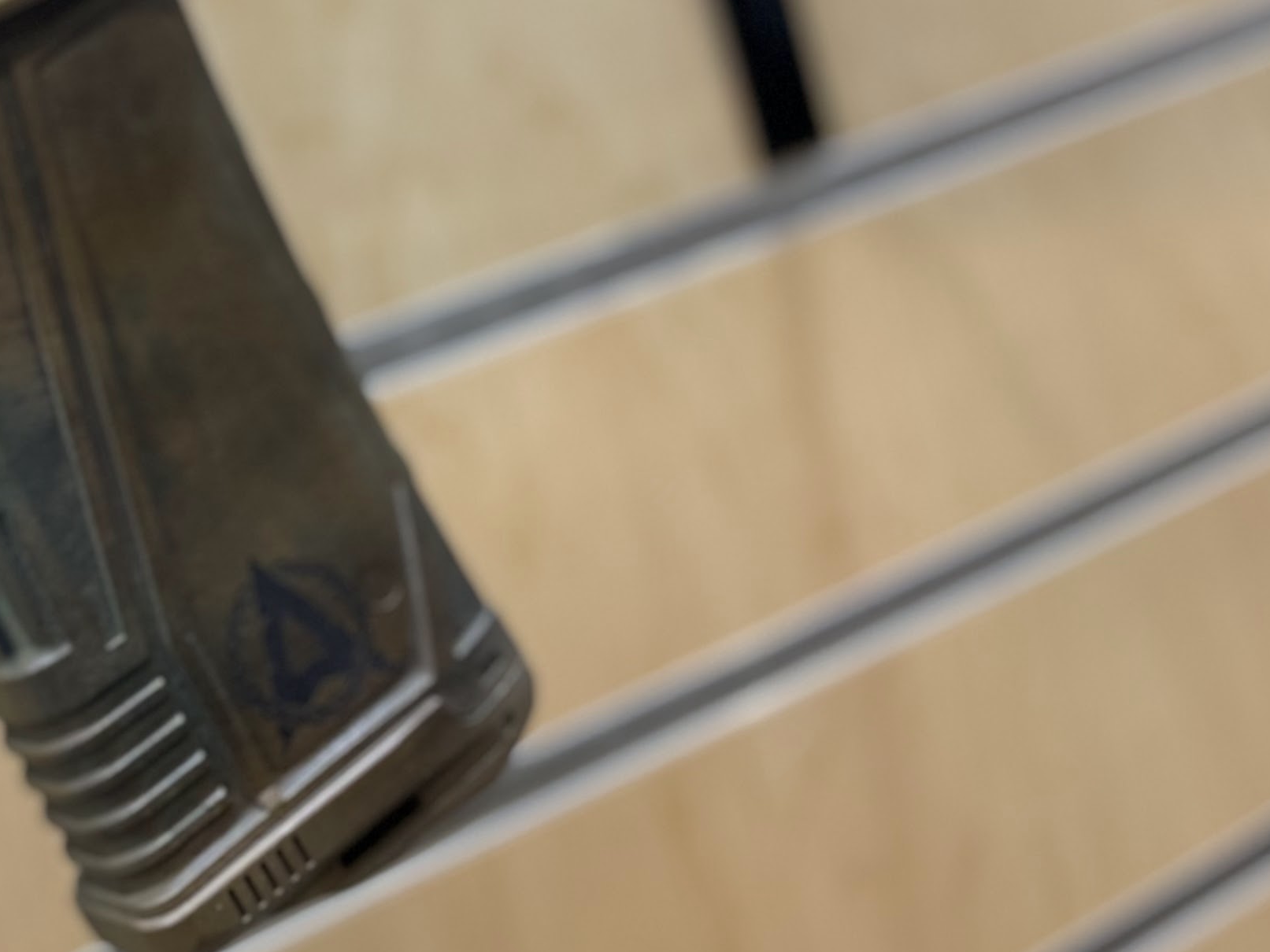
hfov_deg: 26.3
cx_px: -282
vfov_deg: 21.8
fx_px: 2385
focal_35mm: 65
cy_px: 6
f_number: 1.6
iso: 160
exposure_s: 1/60
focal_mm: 4.2
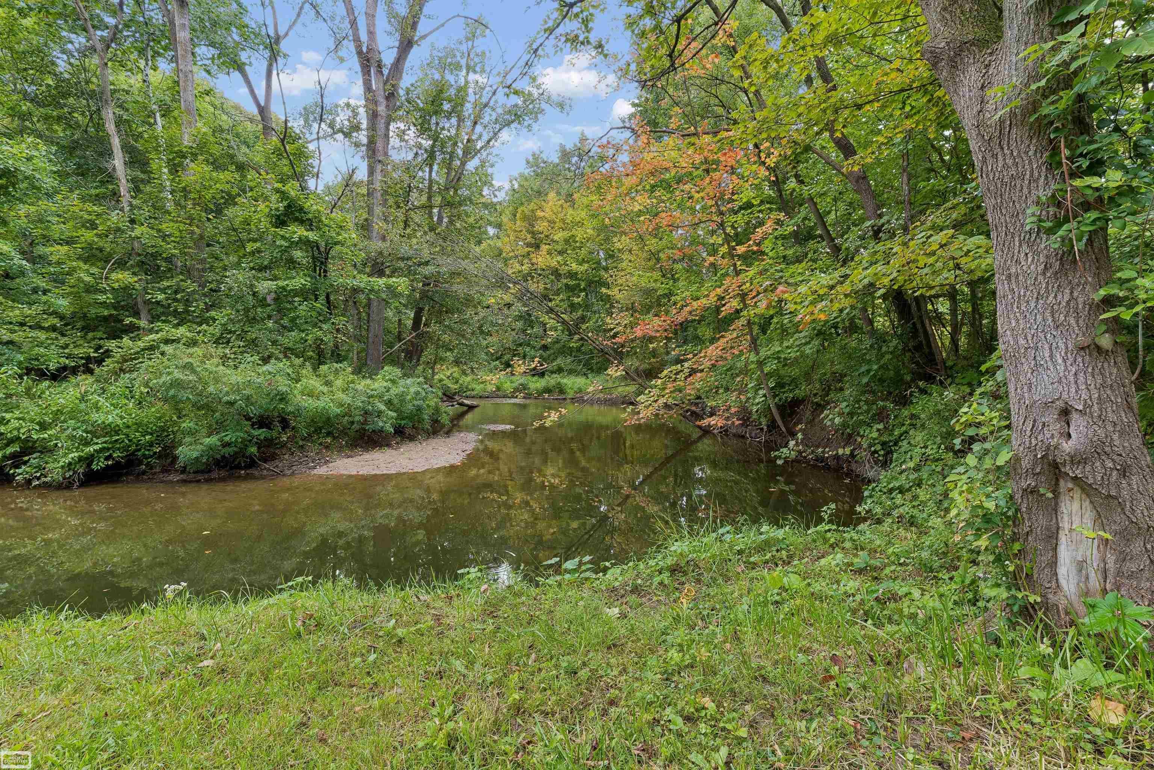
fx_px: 513
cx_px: 577
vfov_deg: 73.7
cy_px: 385
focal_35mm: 16
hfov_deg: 96.7
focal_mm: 16
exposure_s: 1/13
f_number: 13
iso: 200
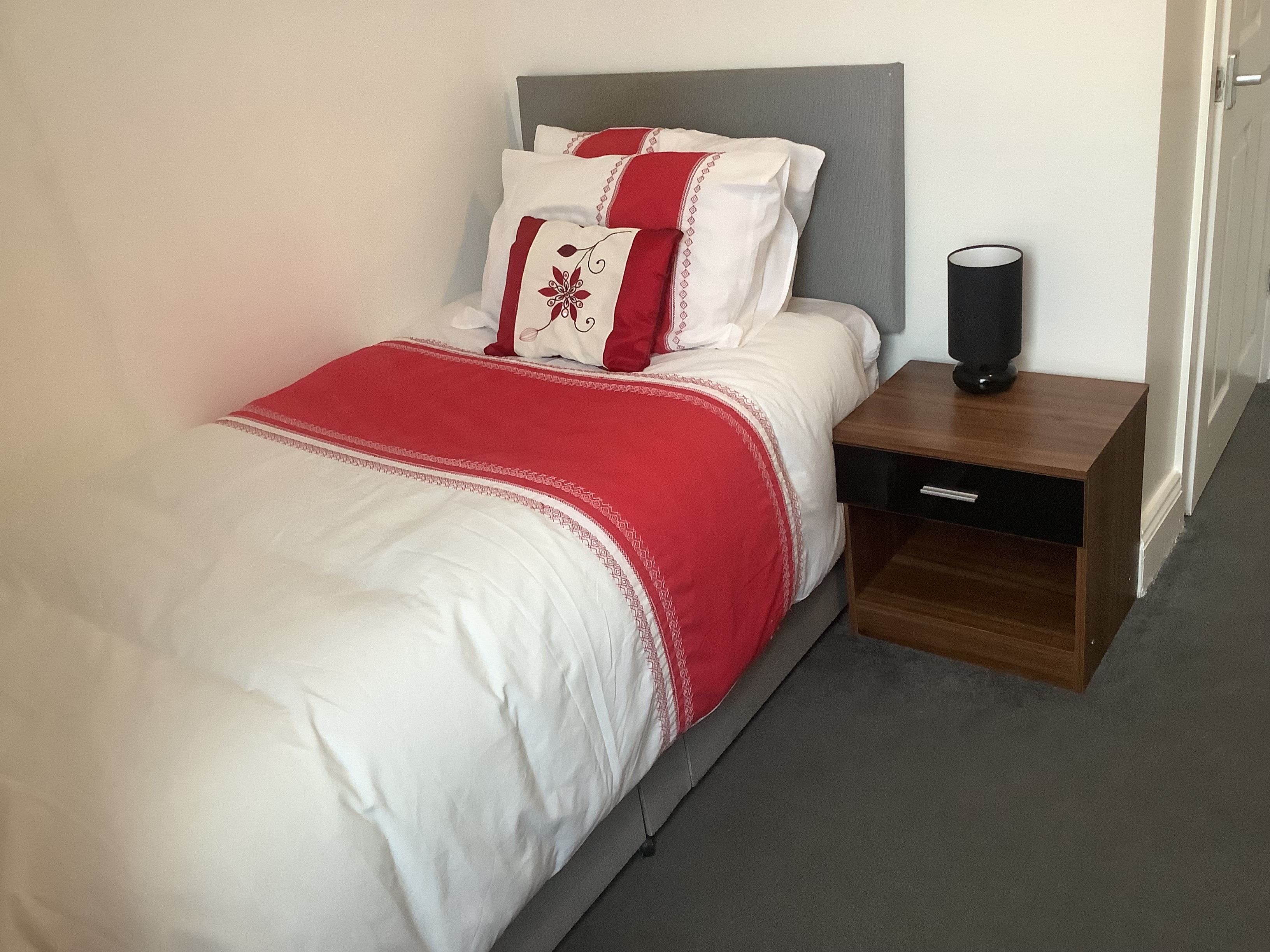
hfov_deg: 58.4
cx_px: 635
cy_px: 476
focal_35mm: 31
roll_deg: +8.8
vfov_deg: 45.4
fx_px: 1137
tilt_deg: -25.0
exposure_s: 1/60
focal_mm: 3.3
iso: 200
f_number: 2.4
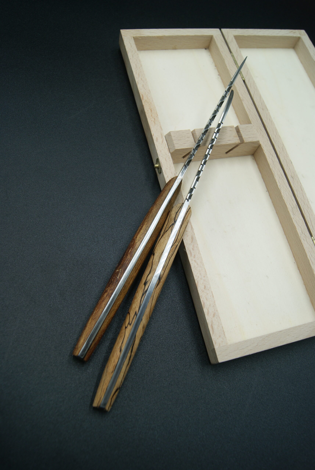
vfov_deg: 61.9
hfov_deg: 43.7
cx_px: 158
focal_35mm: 30
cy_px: 235
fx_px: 393
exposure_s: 1/80
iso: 100
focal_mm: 20
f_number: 5.6
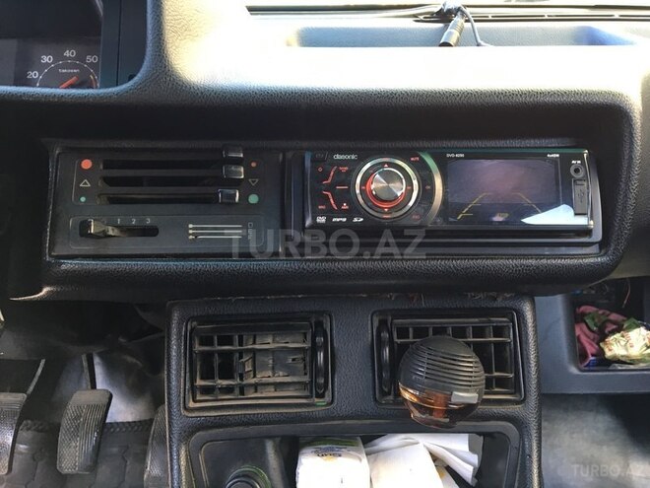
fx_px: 545
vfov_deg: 48.2
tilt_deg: -13.8
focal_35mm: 29
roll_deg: -1.3
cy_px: 244
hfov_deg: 61.7
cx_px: 325
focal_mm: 4.15
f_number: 2.2
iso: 32
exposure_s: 1/33
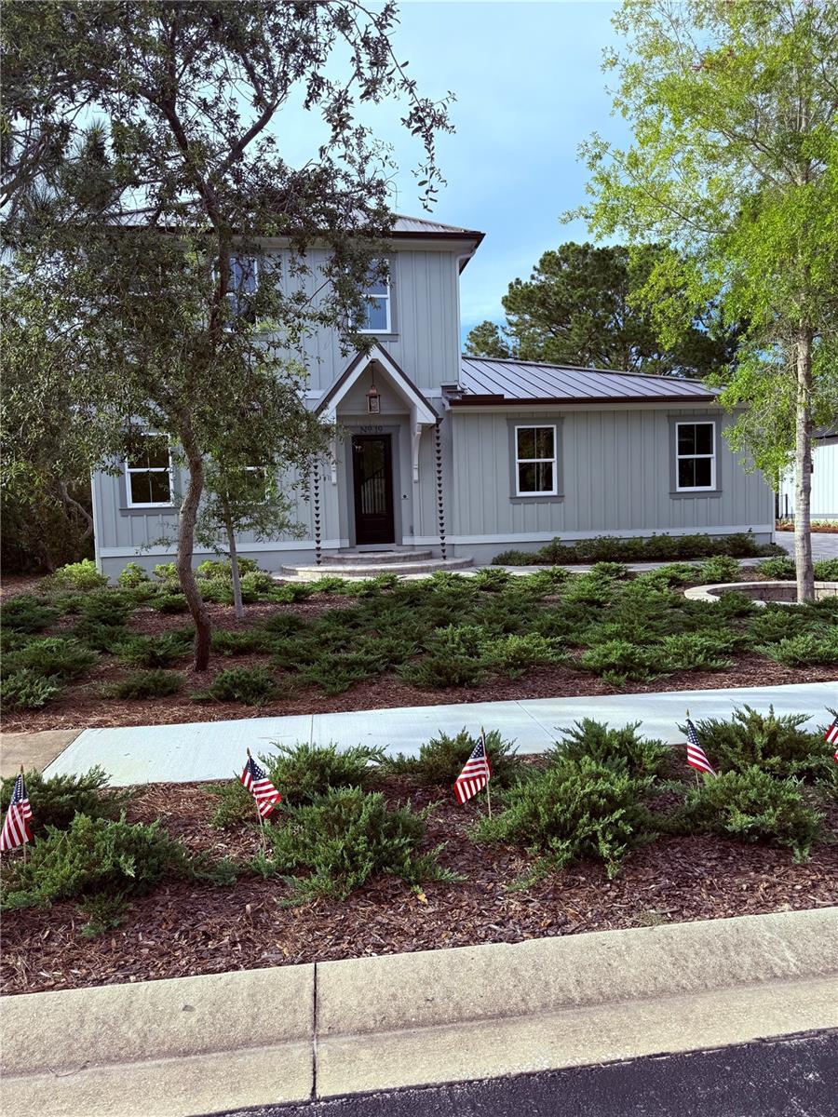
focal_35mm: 24
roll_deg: +1.9
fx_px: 775
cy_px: 558
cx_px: 419
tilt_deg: -0.8
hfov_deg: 56.8
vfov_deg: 71.6
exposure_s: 1/1855
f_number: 1.78
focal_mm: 6.76
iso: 80
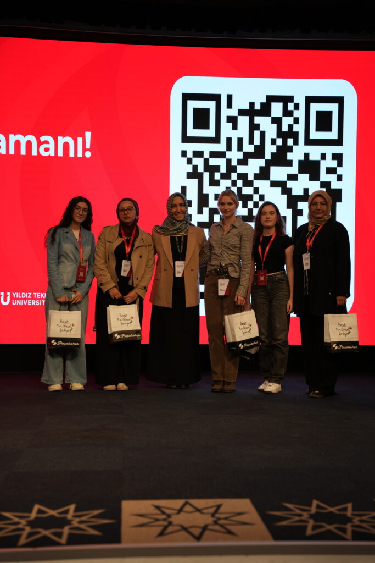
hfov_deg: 28.7
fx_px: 733
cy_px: 282
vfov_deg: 42.0
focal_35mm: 47
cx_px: 188
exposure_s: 1/60
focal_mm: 46.9
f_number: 2.8
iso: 100
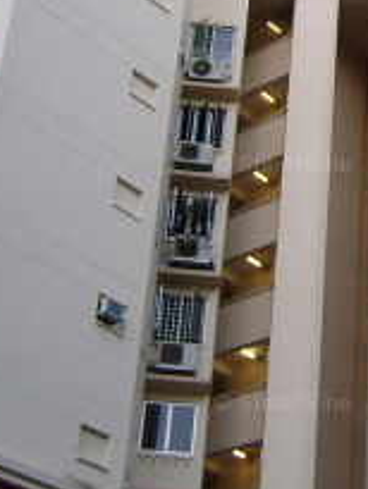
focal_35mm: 94
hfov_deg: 15.4
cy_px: 167
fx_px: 1331
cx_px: 392
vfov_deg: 20.8
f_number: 2.8
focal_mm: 5.95
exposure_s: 1/92
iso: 100
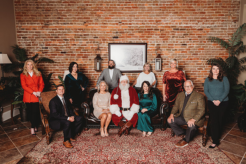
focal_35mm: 24
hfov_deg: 73.7
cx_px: 123
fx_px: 164
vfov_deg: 53.2
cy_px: 82
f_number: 2.8
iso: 100
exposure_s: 1/160
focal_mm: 24
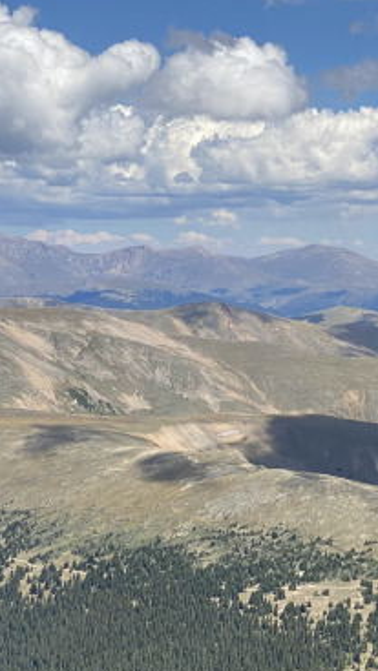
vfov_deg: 17.4
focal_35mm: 123
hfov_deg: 9.8
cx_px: 378
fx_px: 2192
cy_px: 470
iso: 20
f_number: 2
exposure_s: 1/1845
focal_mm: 6
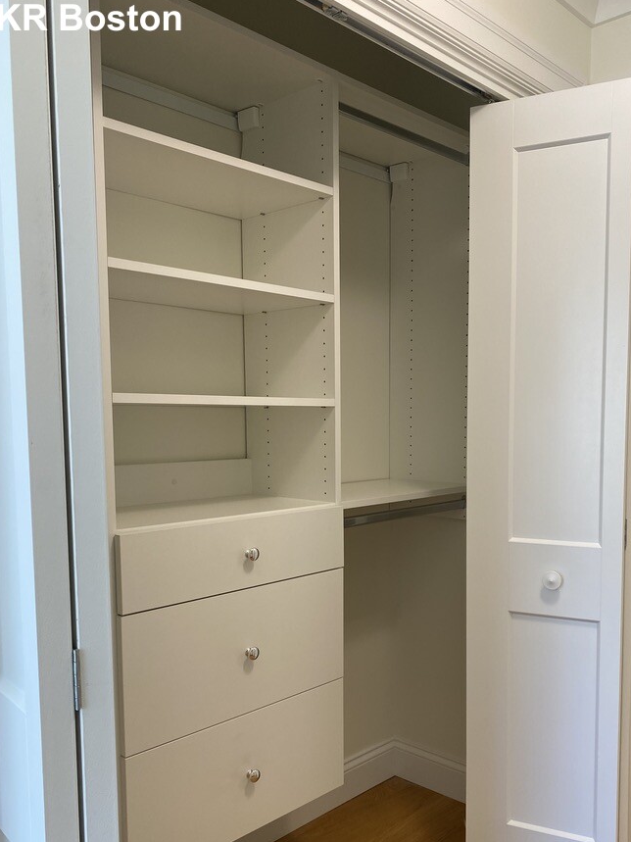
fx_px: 754
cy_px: 499
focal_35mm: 31
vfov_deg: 58.0
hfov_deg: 45.3
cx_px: 366
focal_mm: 4.25
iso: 64
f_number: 1.8
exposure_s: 1/60
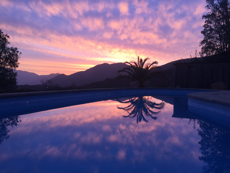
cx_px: 115
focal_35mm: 29
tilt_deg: -2.7
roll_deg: -1.4
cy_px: 86
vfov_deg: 48.2
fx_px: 193
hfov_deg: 61.7
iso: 50
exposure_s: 1/100
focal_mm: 4.15
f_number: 2.2
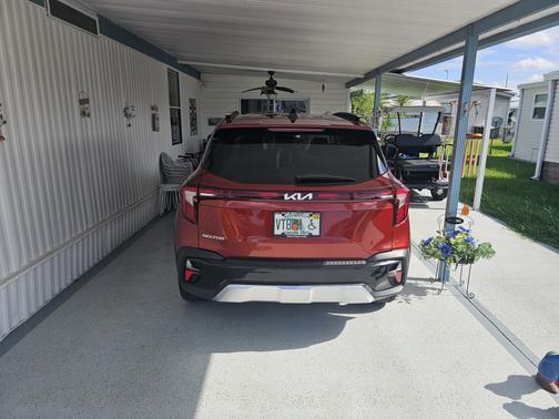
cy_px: 210
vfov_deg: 58.9
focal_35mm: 23
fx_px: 371
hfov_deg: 73.9
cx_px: 280
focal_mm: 6.3
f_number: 1.7
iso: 10
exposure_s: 1/463
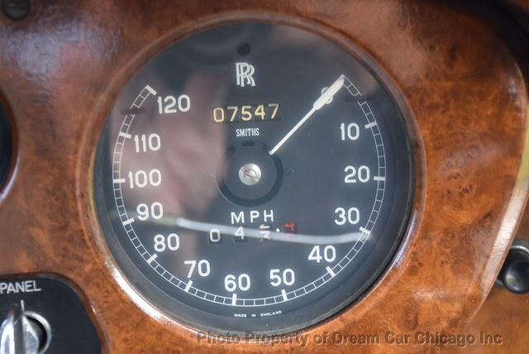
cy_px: 177
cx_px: 264
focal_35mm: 68
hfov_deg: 29.8
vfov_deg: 20.2
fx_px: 993
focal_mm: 45
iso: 800
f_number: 4.8
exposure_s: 1/100
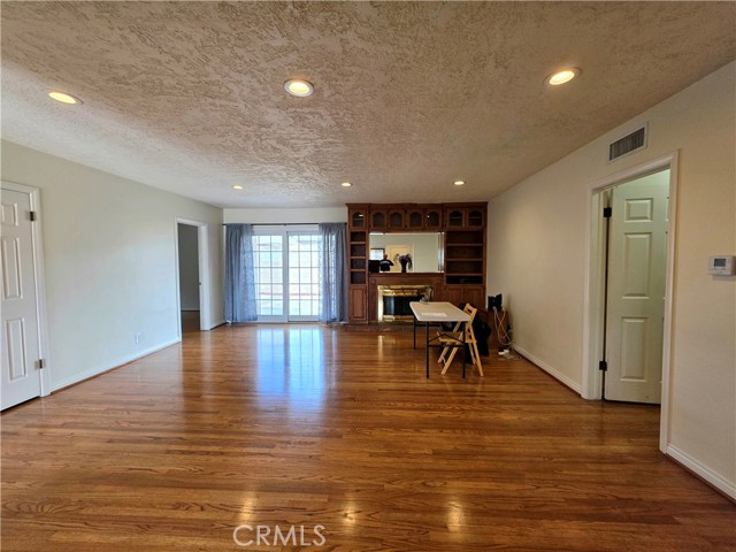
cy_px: 276
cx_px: 368
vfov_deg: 89.9
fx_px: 276
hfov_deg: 106.2
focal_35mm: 13
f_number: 1.9
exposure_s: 1/120
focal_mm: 2.2
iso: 64
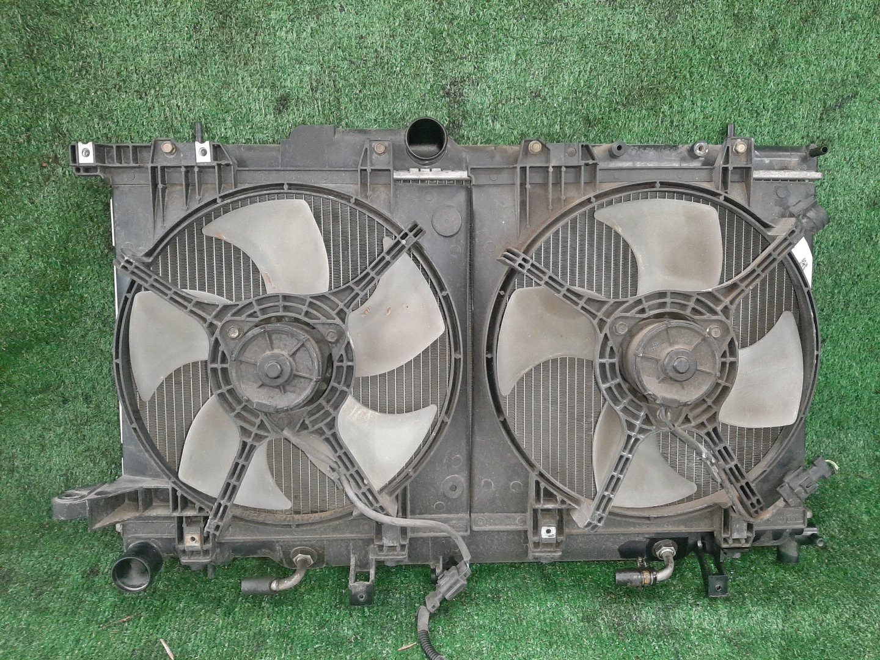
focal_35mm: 26
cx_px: 440
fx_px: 661
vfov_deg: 53.1
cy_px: 330
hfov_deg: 67.3
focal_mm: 3.93
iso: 259
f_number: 1.7
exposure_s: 1/25
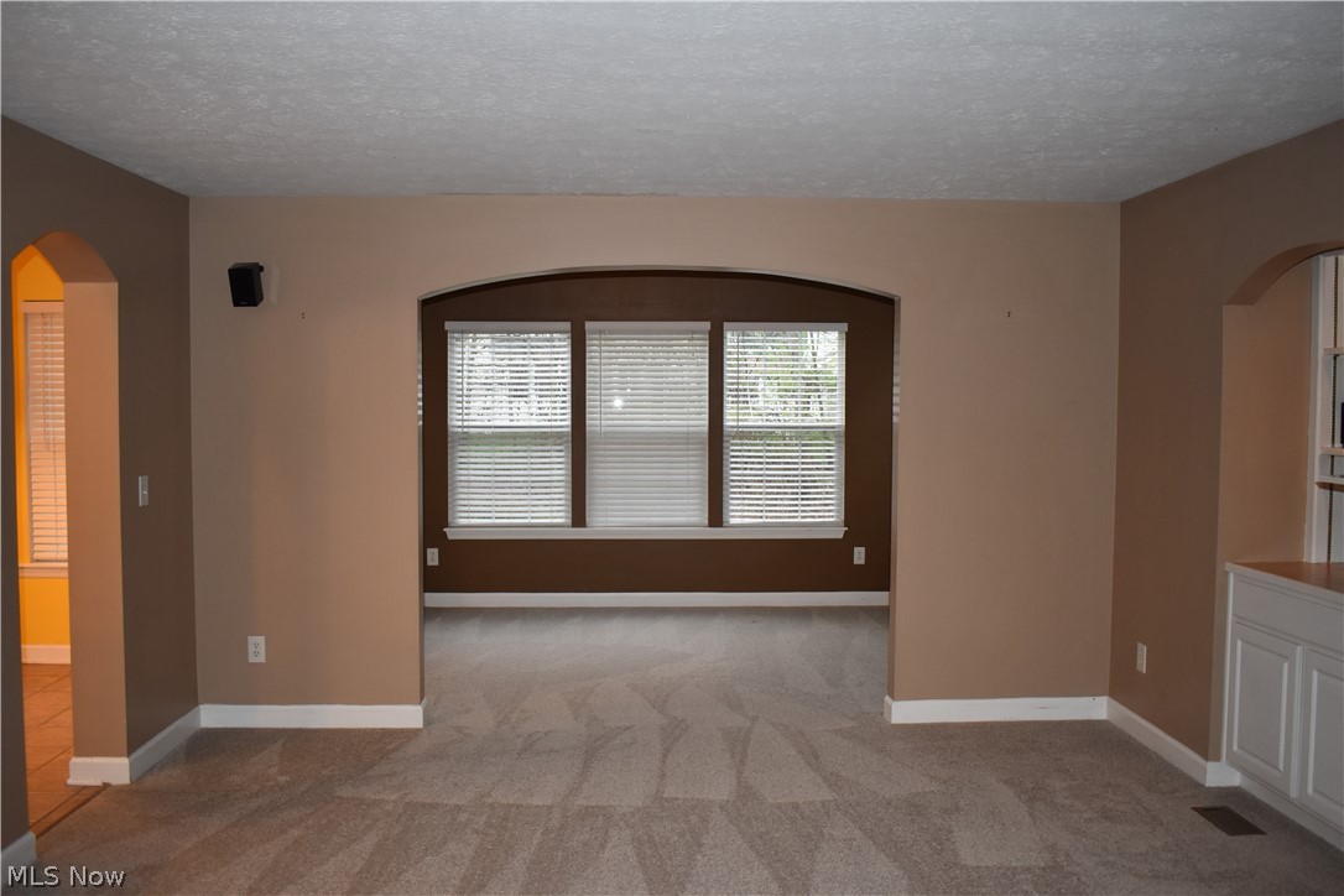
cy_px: 448
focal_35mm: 30
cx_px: 672
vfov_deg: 43.6
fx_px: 1120
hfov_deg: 61.9
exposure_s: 1/160
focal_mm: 20
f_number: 3.8
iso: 800
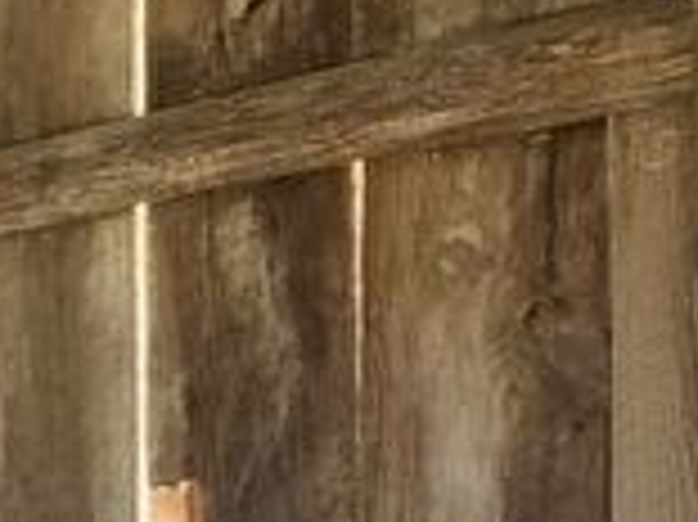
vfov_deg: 11.9
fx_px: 2398
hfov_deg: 13.6
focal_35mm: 119
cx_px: -779
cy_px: 783
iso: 250
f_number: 1.8
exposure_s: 1/120
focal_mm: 5.4
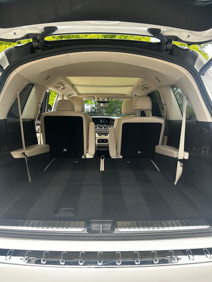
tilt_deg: -7.2
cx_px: 106
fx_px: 212
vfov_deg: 67.3
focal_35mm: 26
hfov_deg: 53.1
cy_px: 141
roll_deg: -0.9
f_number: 1.5
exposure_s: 1/506
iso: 50
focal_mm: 5.7
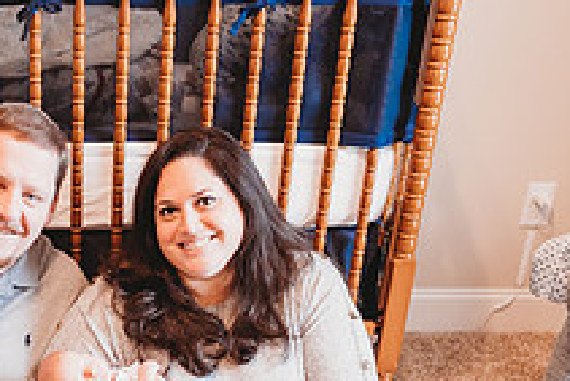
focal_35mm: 66
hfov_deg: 28.9
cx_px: 27
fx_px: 1046
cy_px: 453
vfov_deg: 19.5
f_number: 2.2
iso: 800
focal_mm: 24
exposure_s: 1/160
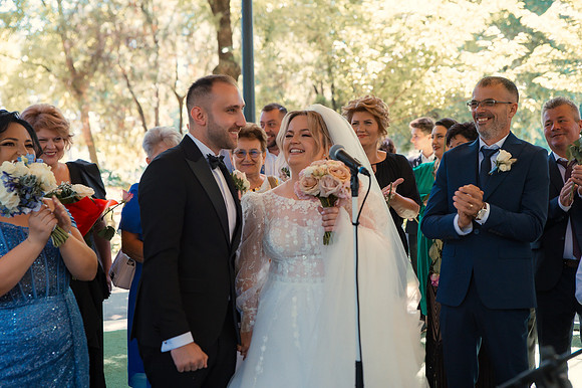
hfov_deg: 36.3
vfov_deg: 24.6
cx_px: 291
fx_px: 889
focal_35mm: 55
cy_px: 194
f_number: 3.5
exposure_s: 1/125
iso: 500
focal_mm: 55
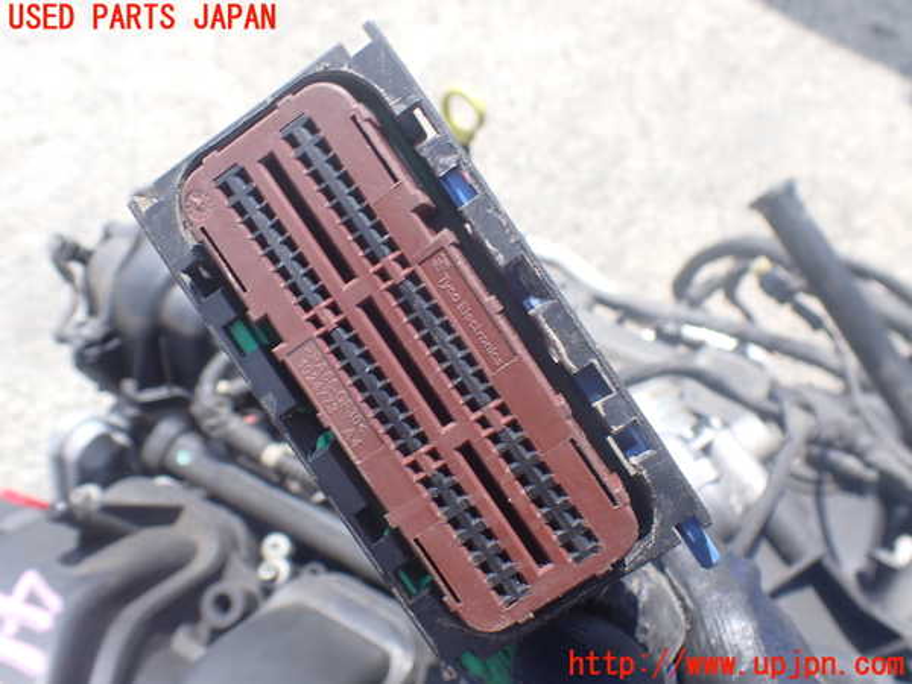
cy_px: 342
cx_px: 456
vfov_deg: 46.8
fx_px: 790
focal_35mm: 30
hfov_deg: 60.0
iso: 100
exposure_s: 1/400
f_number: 3.2
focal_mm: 5.4
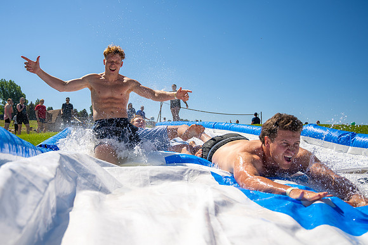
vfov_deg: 38.5
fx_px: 351
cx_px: 154
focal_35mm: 34
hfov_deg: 55.0
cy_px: 107
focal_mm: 29.5
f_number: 4
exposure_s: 1/1600
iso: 100
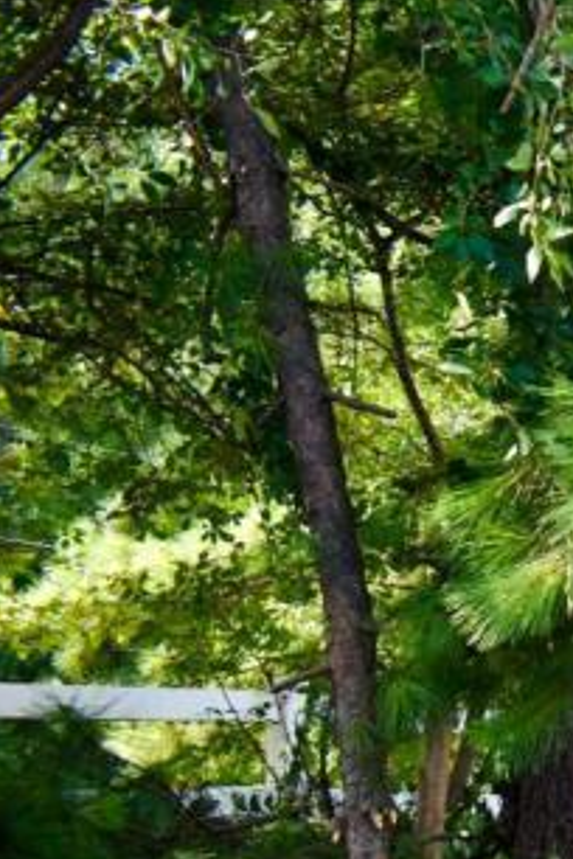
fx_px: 2531
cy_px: 800
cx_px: 1657
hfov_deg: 10.0
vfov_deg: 18.9
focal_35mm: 106
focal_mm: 18
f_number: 5
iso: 140
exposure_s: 1/200
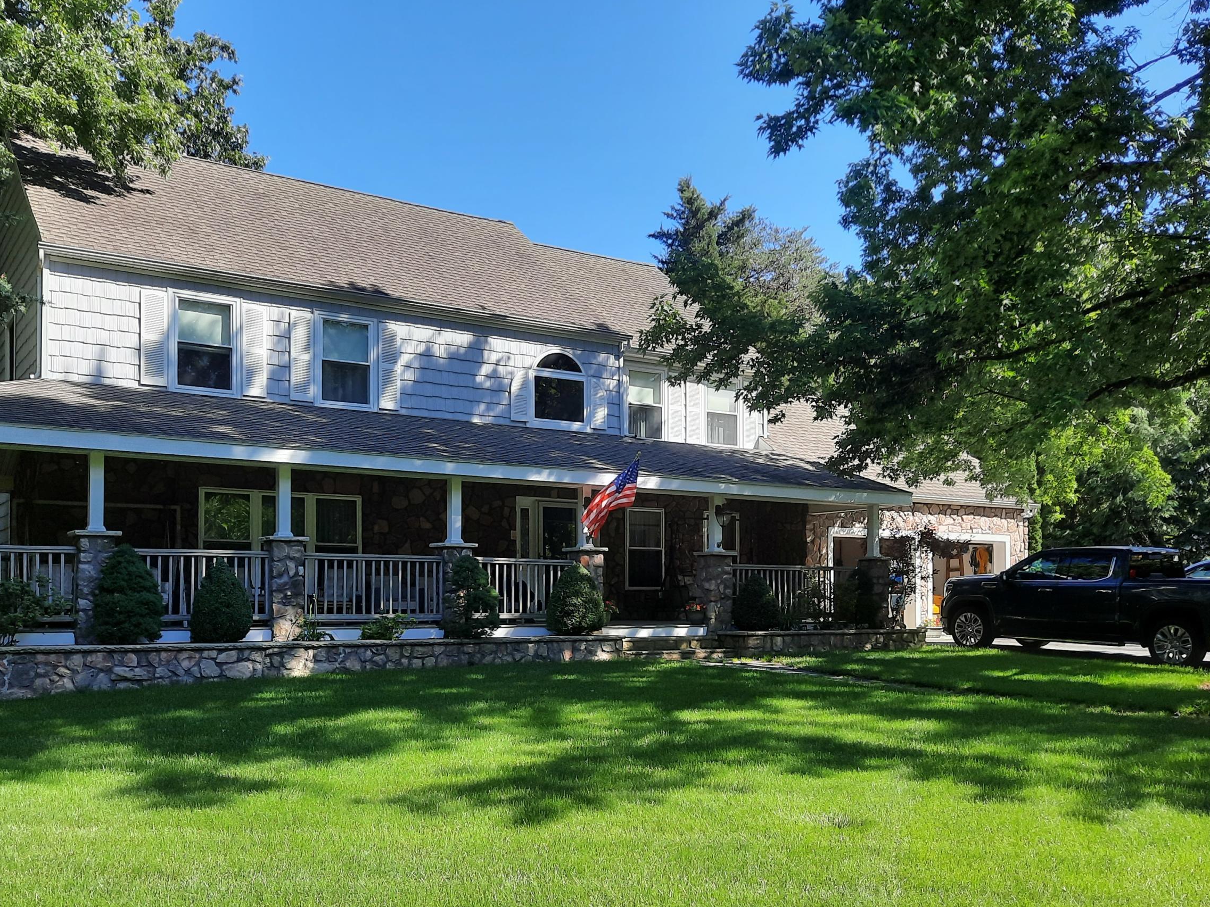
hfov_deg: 55.3
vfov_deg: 42.5
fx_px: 1154
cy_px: 588
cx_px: 567
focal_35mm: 33
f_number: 2
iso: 32
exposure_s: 1/403
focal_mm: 4.6
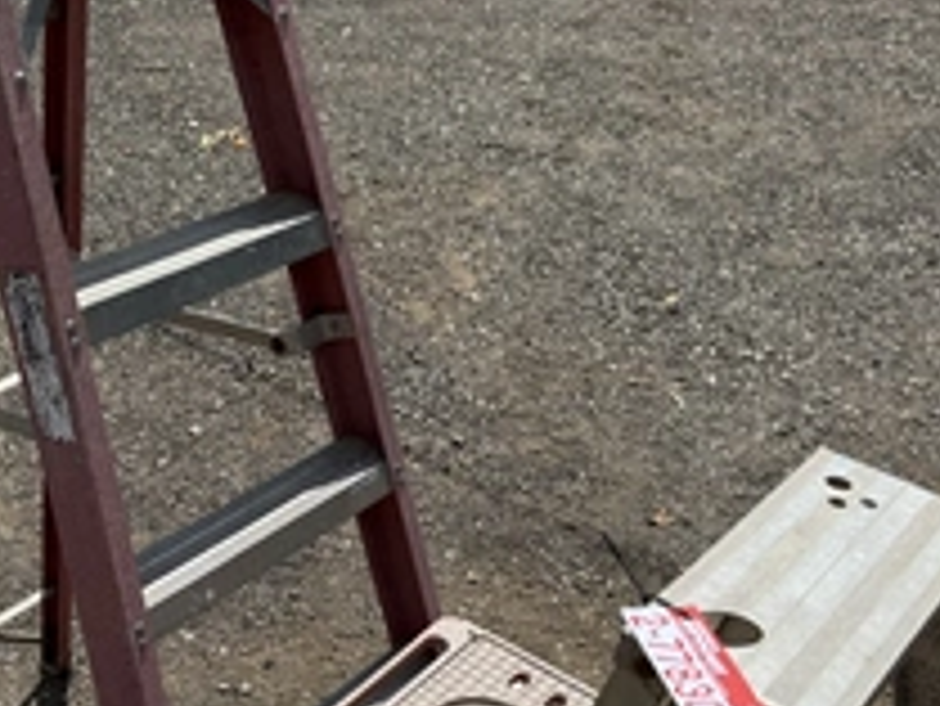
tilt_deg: -31.1
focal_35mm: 46
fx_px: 1250
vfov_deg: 31.1
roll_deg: -1.1
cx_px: 297
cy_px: 517
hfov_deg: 40.6
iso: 80
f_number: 1.78
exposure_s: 1/6173
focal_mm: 6.76
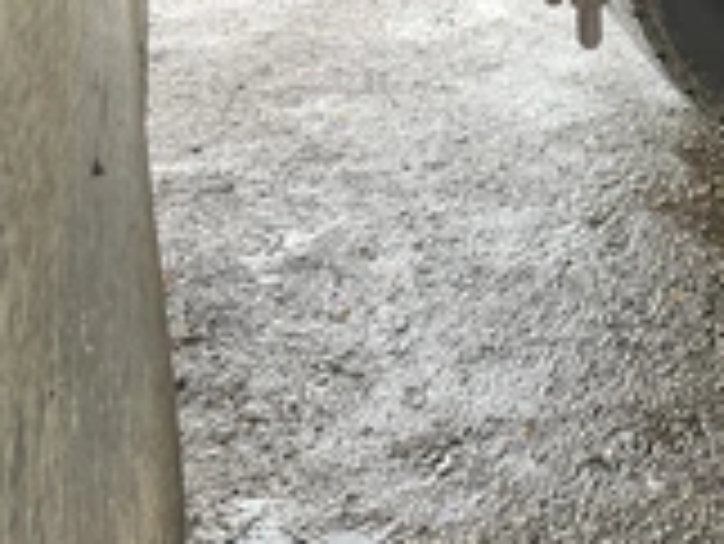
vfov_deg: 19.8
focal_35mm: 72
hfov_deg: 24.8
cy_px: -13
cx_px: 827
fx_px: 1507
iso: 64
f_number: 1.8
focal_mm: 3
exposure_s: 1/72
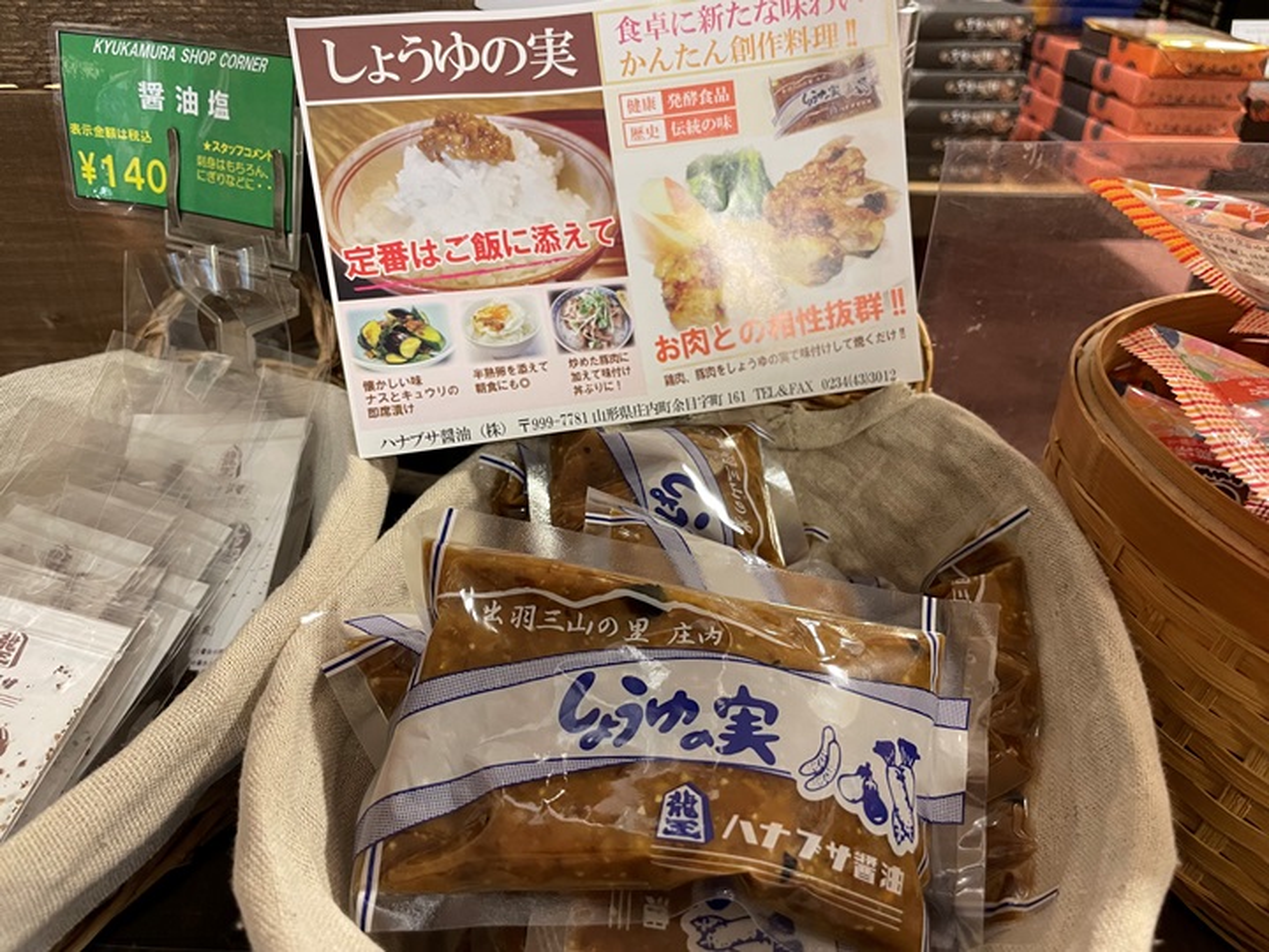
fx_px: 953
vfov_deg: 53.1
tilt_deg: -32.8
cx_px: 634
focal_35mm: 26
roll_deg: -1.4
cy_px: 476
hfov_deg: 67.3
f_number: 1.6
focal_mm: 4.2
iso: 200
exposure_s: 1/50
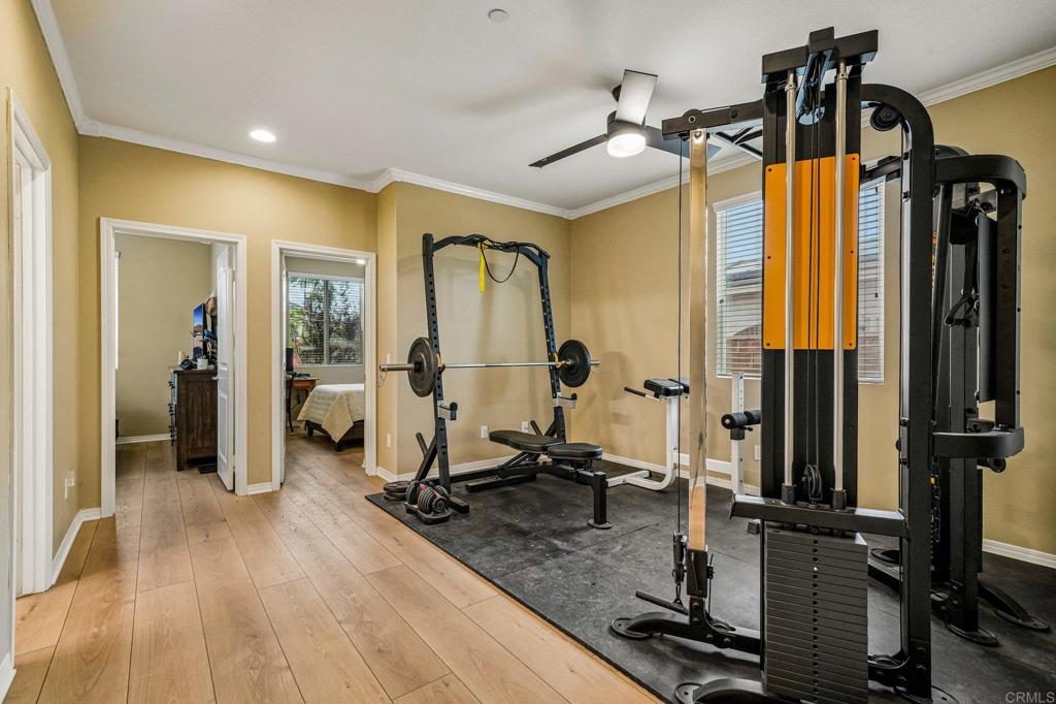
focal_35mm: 16
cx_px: 528
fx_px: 469
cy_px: 352
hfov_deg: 96.8
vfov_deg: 73.7
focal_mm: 16
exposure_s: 1/30
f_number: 8
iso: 2000
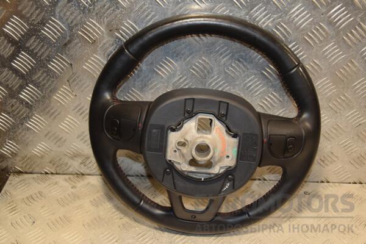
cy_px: 122
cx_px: 183
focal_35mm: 48
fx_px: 488
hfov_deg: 41.1
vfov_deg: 28.1
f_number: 5
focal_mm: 32
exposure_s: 1/160
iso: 800
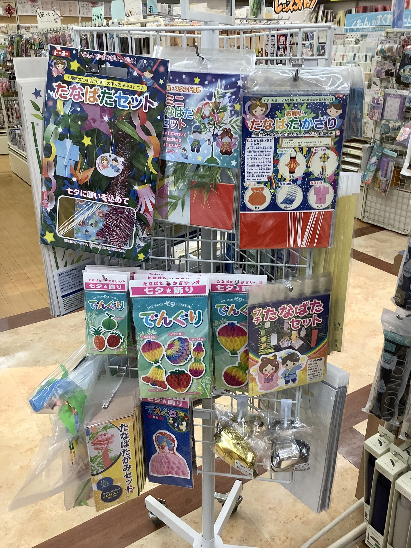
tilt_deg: -25.0
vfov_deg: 58.4
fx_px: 491
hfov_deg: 45.4
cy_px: 274
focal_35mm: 31
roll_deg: +0.1
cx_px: 206
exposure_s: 1/60
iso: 64
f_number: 2.4
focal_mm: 3.3
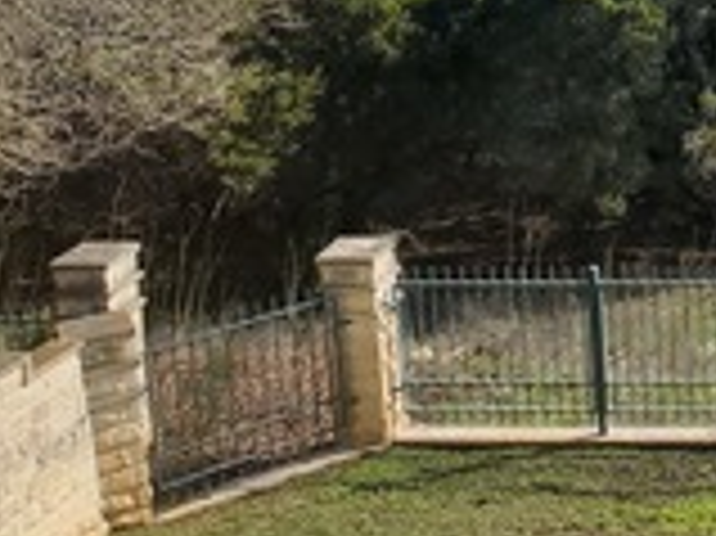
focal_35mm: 98
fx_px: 2026
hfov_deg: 17.0
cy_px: -189
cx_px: 1234
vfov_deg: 14.4
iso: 50
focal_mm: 4.3
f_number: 2.4
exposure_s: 1/1797
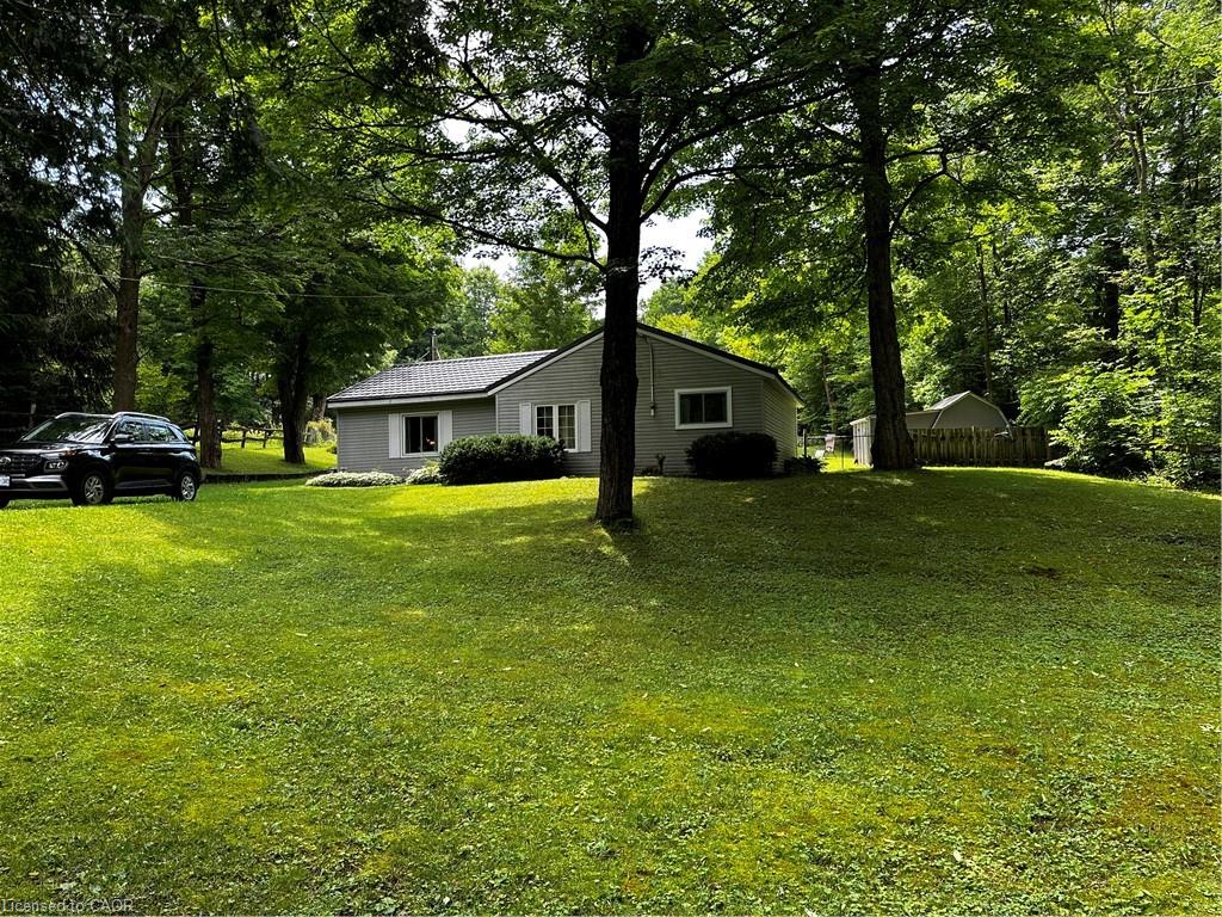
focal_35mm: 24
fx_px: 847
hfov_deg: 71.6
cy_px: 458
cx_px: 611
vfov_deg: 56.8
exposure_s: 1/529
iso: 80
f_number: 1.78
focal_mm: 6.86
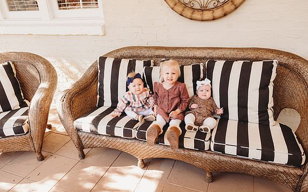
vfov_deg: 49.2
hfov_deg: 72.5
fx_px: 210
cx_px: 157
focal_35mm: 25
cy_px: 104
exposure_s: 1/100
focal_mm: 24
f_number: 4.5
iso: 400
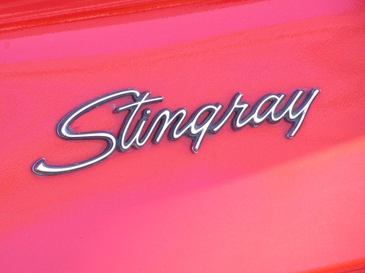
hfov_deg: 7.3
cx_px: 176
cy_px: 125
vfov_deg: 5.5
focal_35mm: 271
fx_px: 2857
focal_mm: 41.4
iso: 80
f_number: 3.2
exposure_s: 1/250
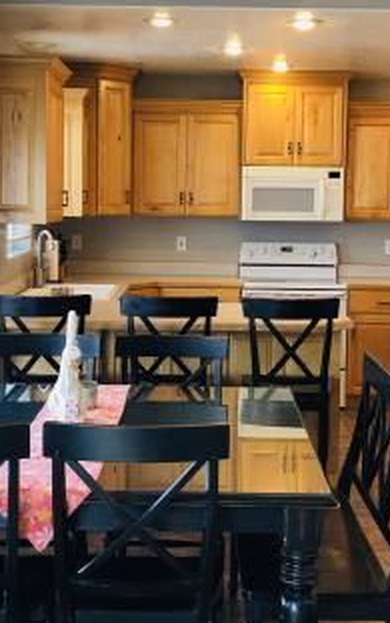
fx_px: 1035
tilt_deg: -4.7
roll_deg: -0.2
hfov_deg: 21.3
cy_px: 268
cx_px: 222
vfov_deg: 33.4
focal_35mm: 61
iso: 25
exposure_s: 1/30
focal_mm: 3.99
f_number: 1.8
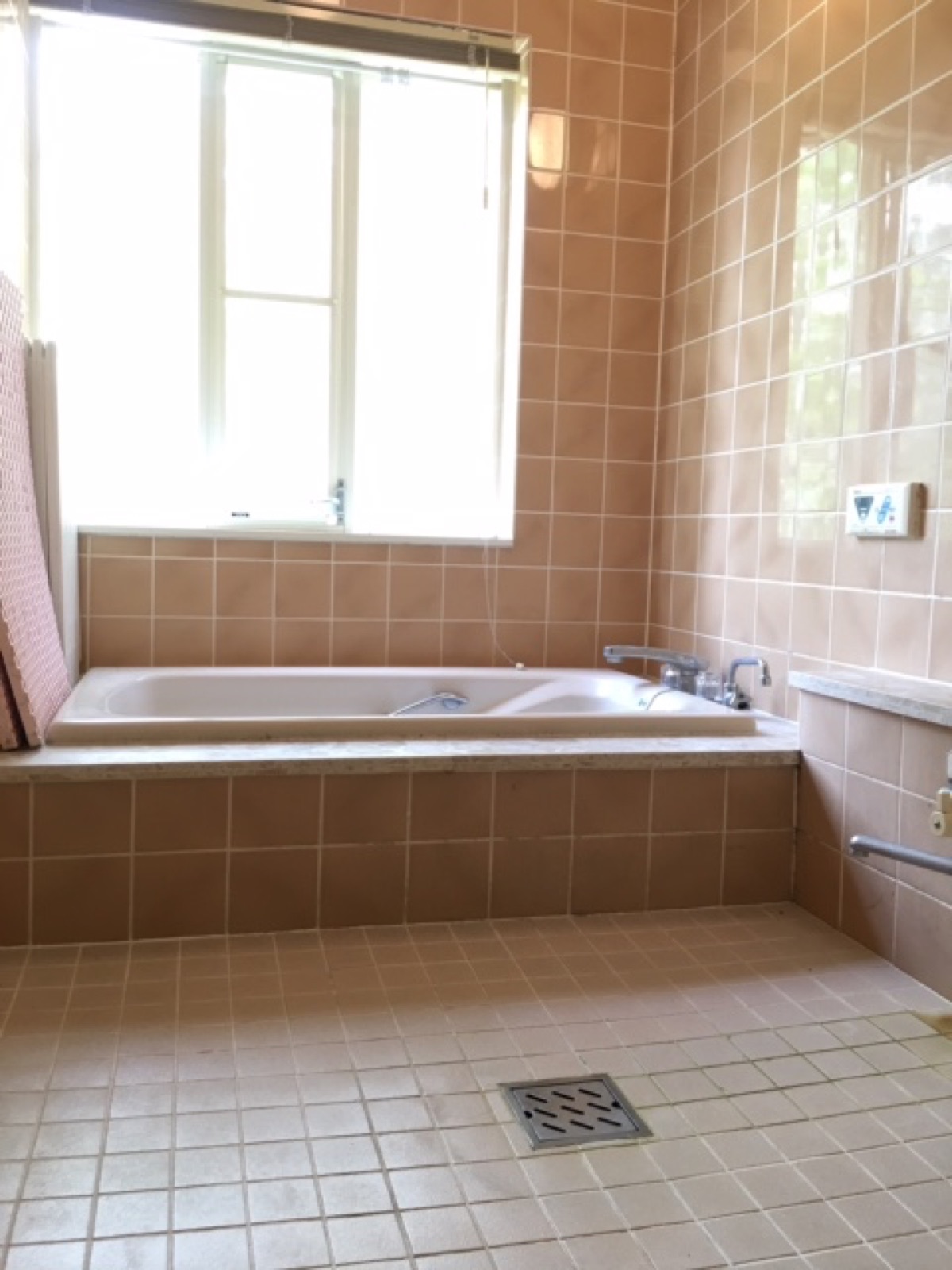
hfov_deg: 48.2
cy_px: 635
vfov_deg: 61.7
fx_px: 1063
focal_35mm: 29
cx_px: 476
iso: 40
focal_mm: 4.15
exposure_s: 1/15
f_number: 2.2
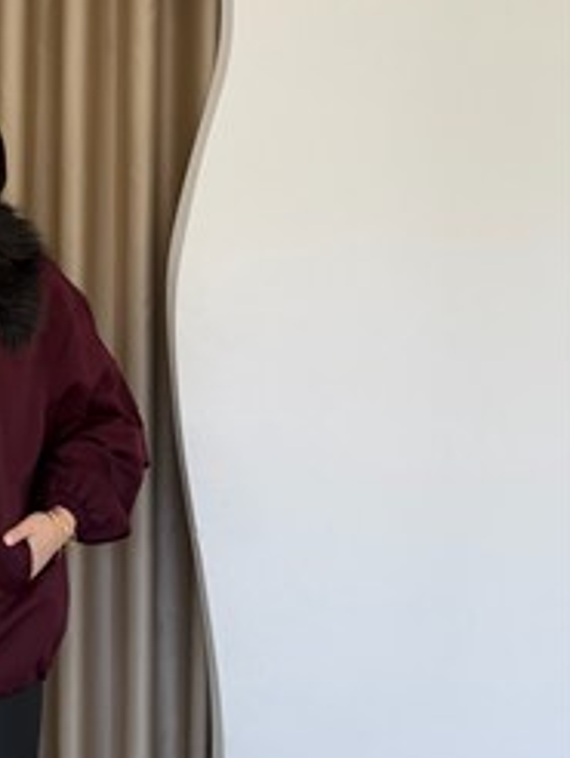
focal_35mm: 52
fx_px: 1140
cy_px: 196
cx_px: -37
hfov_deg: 26.2
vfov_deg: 36.0
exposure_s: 1/121
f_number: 1.78
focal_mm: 6.76
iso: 64
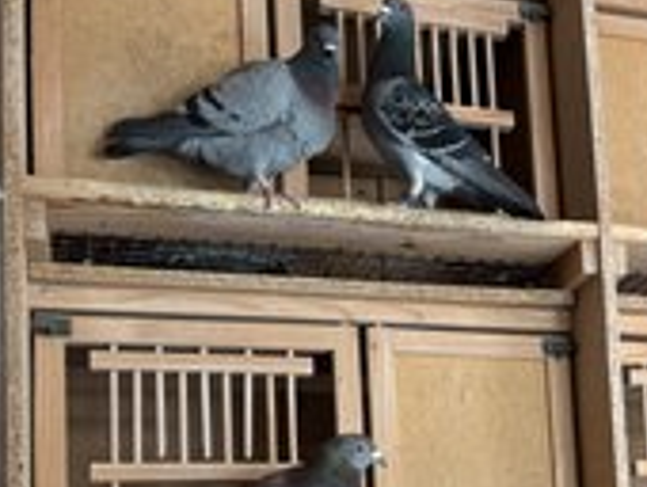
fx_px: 1142
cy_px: 521
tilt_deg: +7.0
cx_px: 552
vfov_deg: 22.8
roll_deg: +4.3
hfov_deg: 30.6
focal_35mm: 61
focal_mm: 5.96
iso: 125
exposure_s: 1/70
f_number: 1.6
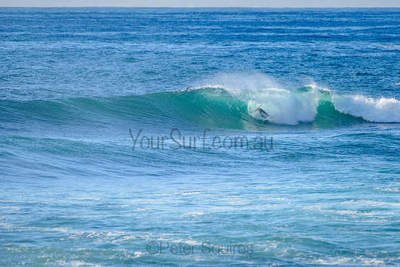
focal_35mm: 613
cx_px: 245
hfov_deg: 3.4
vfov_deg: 2.2
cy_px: 114
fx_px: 6815
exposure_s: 1/2000
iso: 250
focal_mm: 500
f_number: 5.6
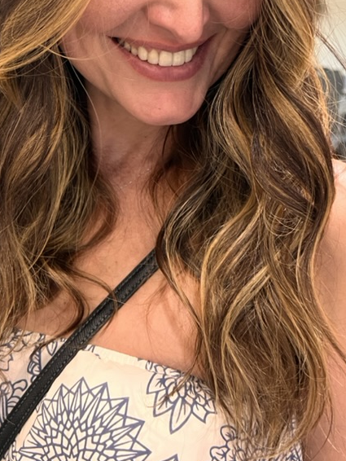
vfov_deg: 39.8
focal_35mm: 47
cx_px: 145
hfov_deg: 30.8
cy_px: 147
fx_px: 626
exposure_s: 1/60
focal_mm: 5.7
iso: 400
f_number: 1.5
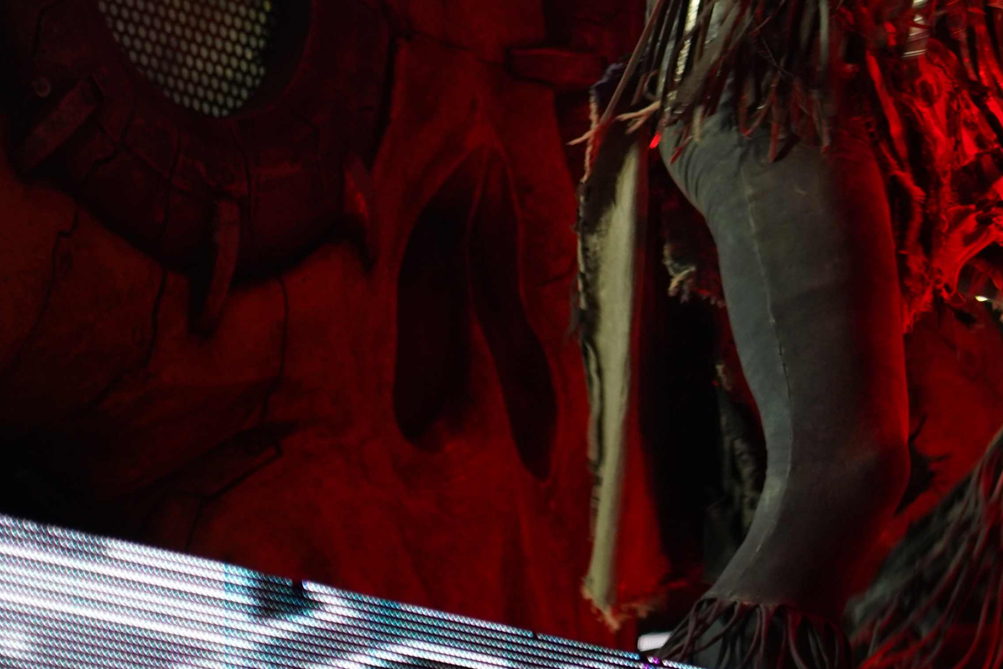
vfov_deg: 4.9
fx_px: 7745
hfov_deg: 7.4
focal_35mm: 278
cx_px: 1041
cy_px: -42
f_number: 4
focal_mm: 105
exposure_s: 1/125
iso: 400
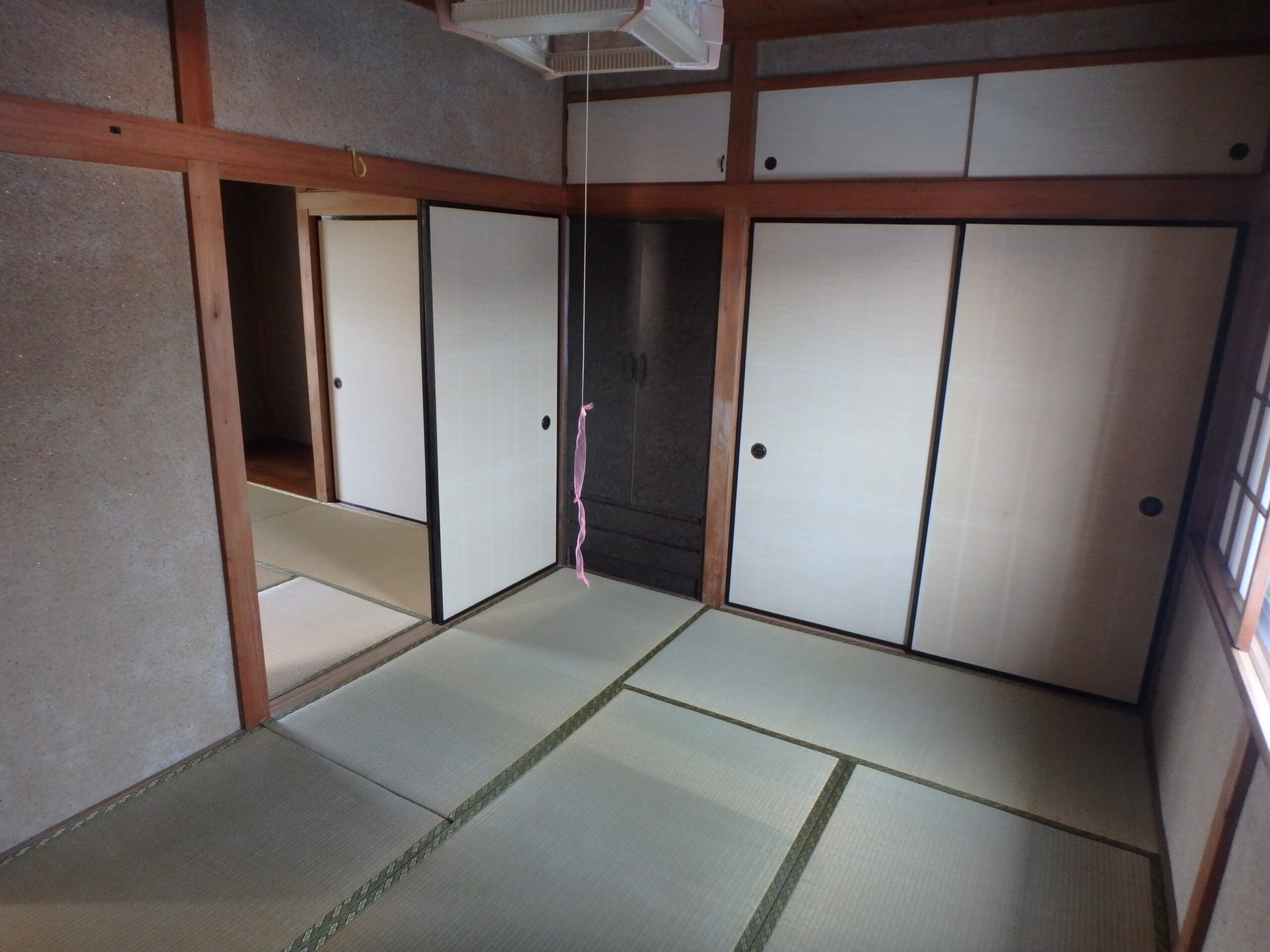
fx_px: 770
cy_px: 476
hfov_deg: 79.0
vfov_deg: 63.4
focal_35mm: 21
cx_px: 635
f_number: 3.5
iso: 400
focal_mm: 3.7
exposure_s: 1/30
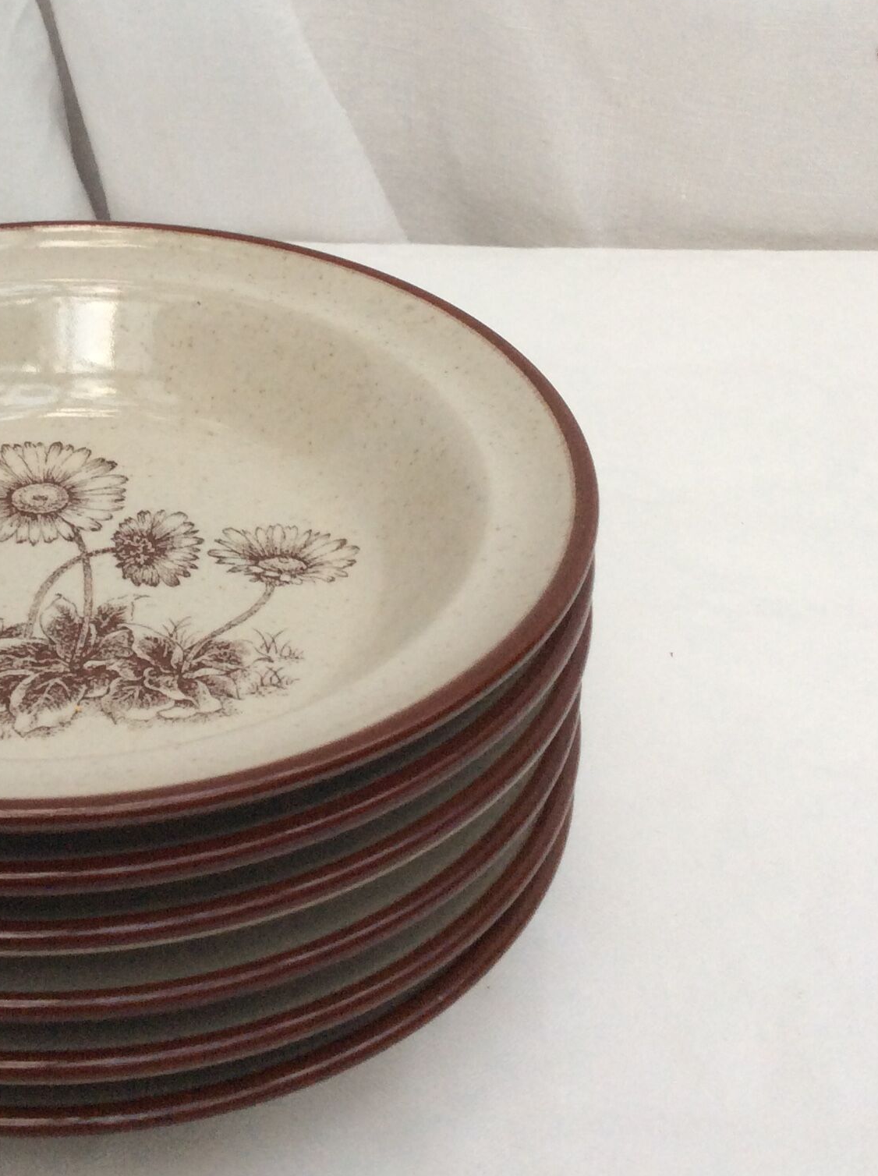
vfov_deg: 34.5
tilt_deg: -25.7
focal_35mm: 55
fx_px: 1865
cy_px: 353
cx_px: 134
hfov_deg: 25.9
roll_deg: +1.0
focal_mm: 3.3
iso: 64
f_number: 2.4
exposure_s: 1/100
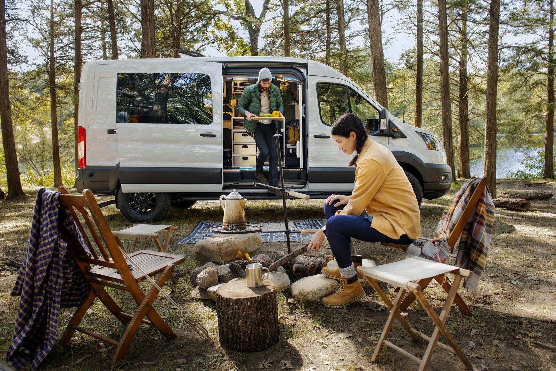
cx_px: 278
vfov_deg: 53.1
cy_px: 186
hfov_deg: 73.7
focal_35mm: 24
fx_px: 371
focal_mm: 24
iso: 400
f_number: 6.3
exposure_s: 1/60
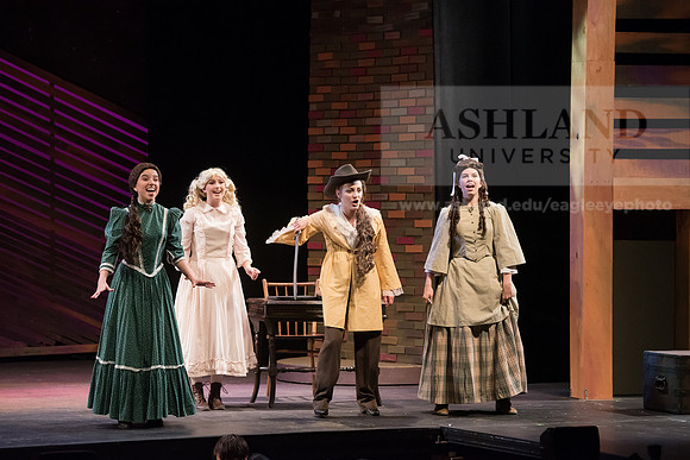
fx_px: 2339
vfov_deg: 11.2
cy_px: 230
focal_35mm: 122
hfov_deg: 16.8
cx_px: 345
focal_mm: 122
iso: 5000
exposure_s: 1/320
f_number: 4
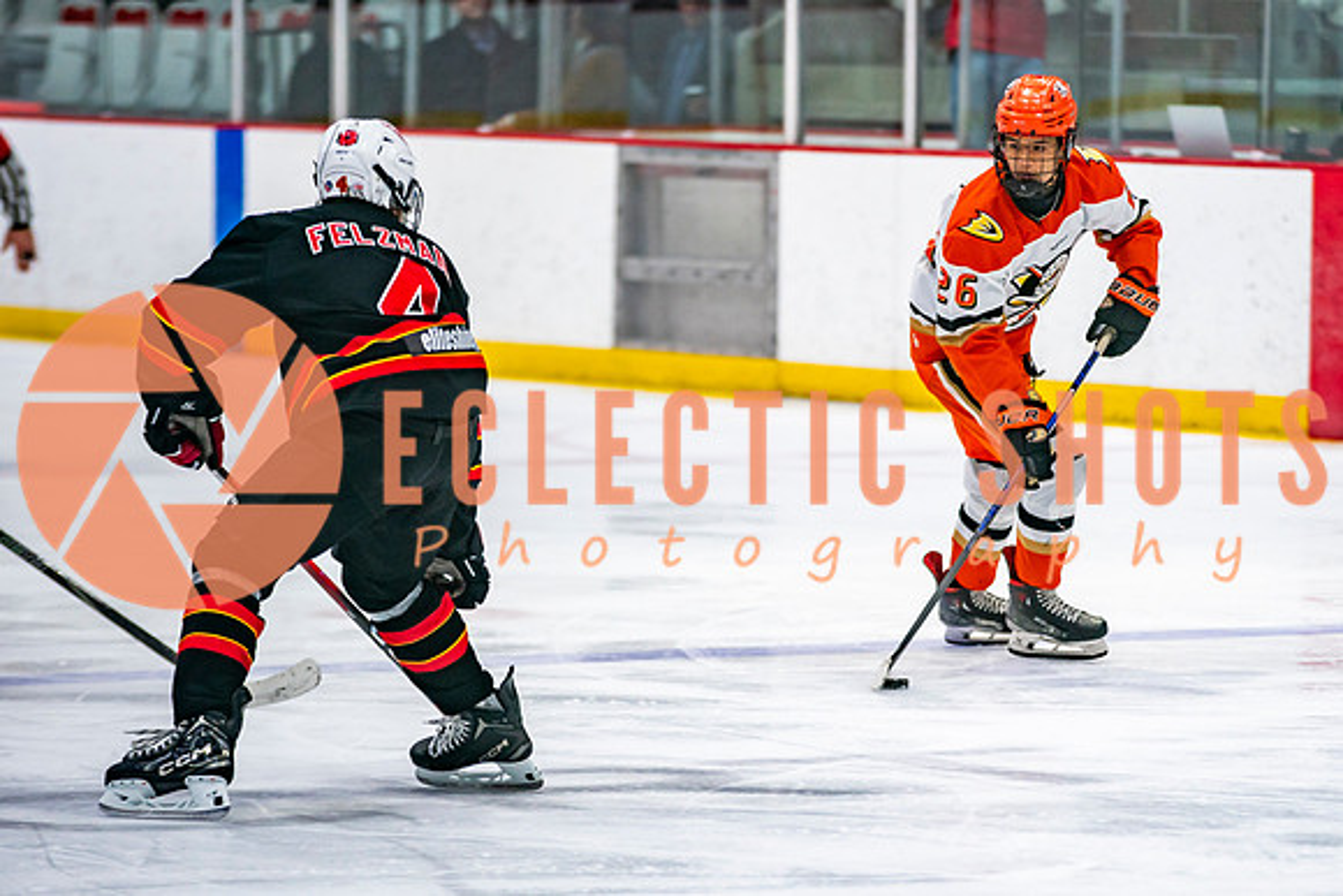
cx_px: 978
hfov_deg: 8.1
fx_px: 9508
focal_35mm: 255
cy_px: 532
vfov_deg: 5.4
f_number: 2.8
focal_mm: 170
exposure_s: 1/640
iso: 640
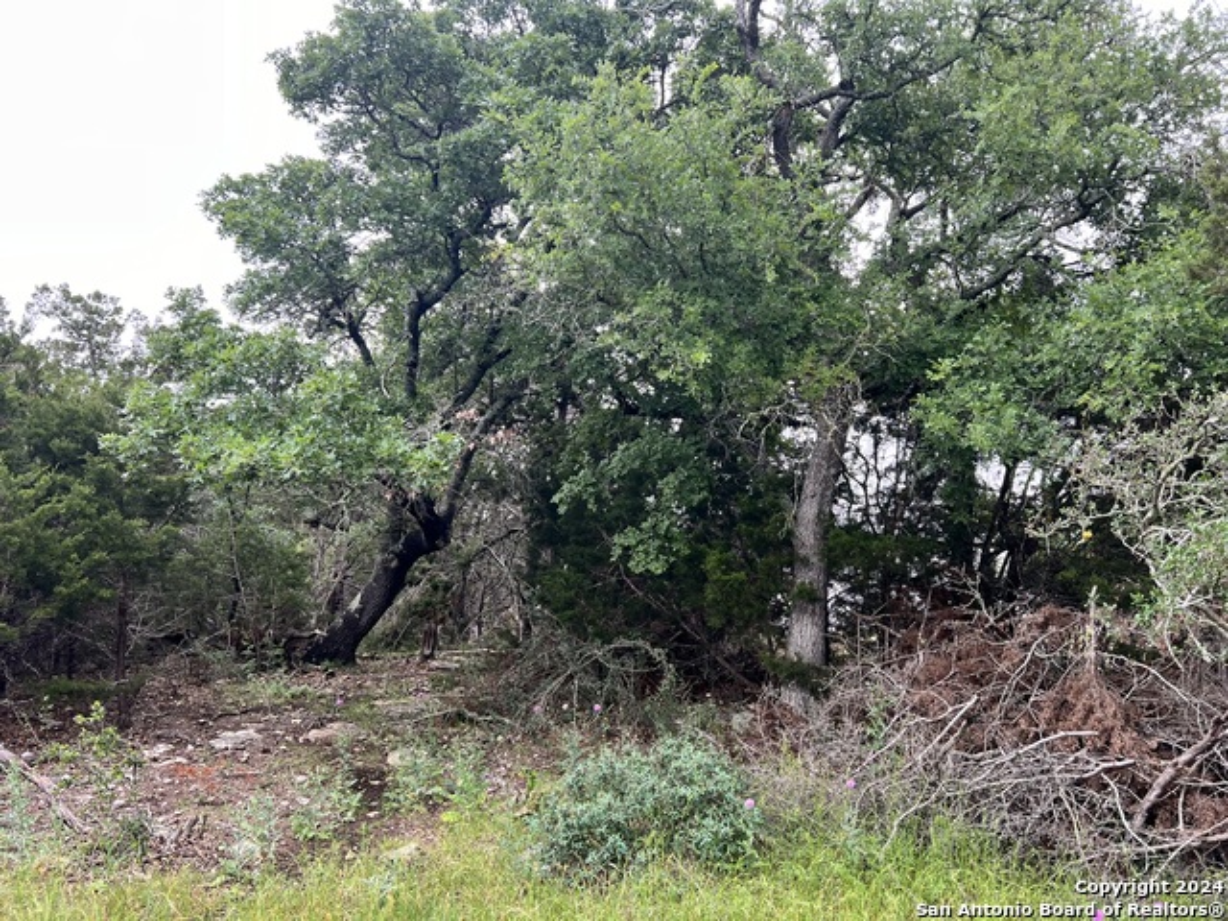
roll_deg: +1.1
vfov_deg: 53.1
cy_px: 460
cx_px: 614
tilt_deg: +6.5
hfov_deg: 67.3
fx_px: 922
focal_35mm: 26
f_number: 1.5
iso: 40
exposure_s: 1/239
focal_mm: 5.7
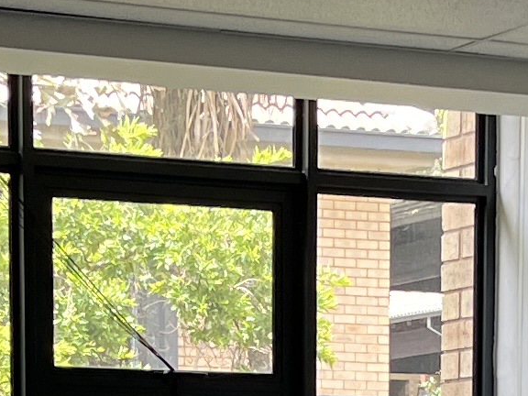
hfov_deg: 10.9
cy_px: 862
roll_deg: -0.4
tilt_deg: -5.6
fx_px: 2776
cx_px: 346
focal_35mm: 182
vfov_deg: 7.7
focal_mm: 5.1
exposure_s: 1/224
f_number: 1.6
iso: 40
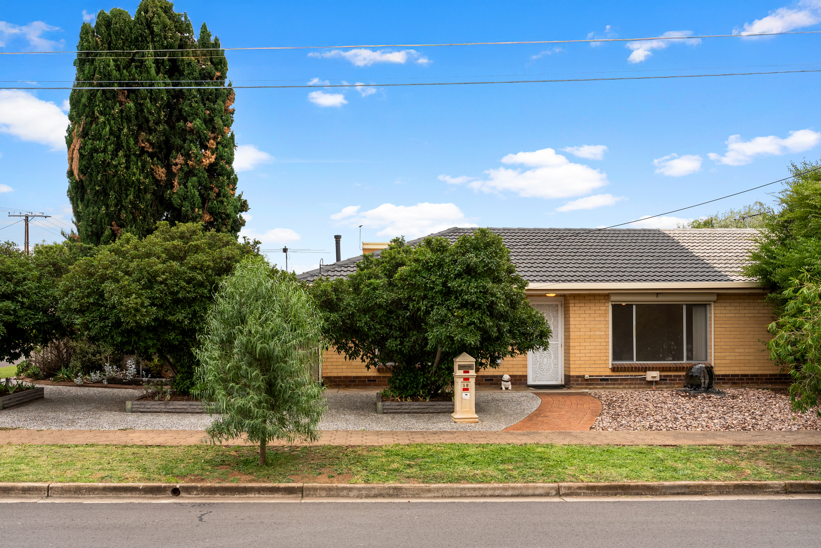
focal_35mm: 31
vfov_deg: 42.4
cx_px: 410
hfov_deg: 60.3
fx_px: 707
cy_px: 274
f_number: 8
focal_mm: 31
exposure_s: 1/250
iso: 500
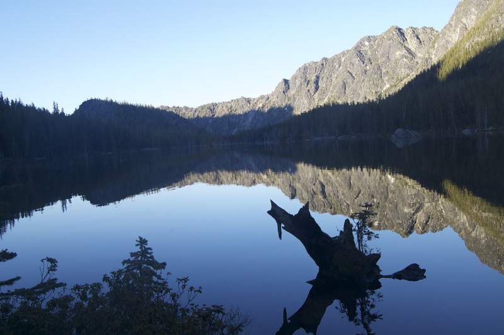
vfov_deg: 36.8
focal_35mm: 36
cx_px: 252
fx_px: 504
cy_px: 168
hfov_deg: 53.2
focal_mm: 24
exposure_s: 1/250
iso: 800
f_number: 10
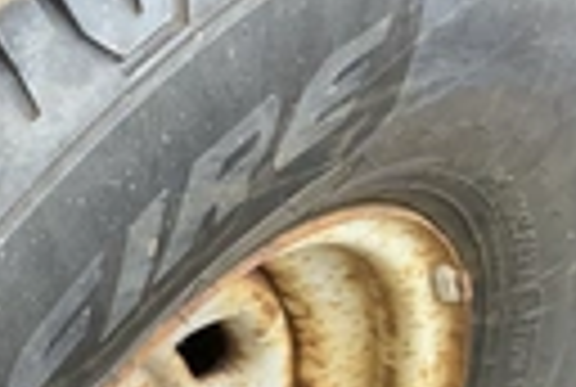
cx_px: -194
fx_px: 1508
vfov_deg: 14.6
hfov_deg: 19.7
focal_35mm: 94
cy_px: 266
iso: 64
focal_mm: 3
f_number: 1.8
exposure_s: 1/122
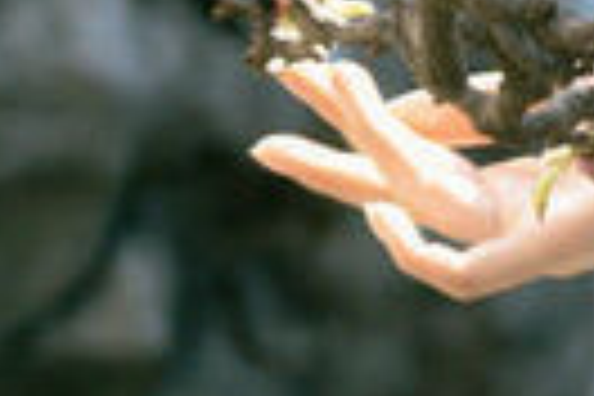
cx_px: 2020
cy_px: -94
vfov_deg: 1.8
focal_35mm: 755
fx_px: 12457
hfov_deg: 2.7
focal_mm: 95
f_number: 2.8
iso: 640
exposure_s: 1/2000
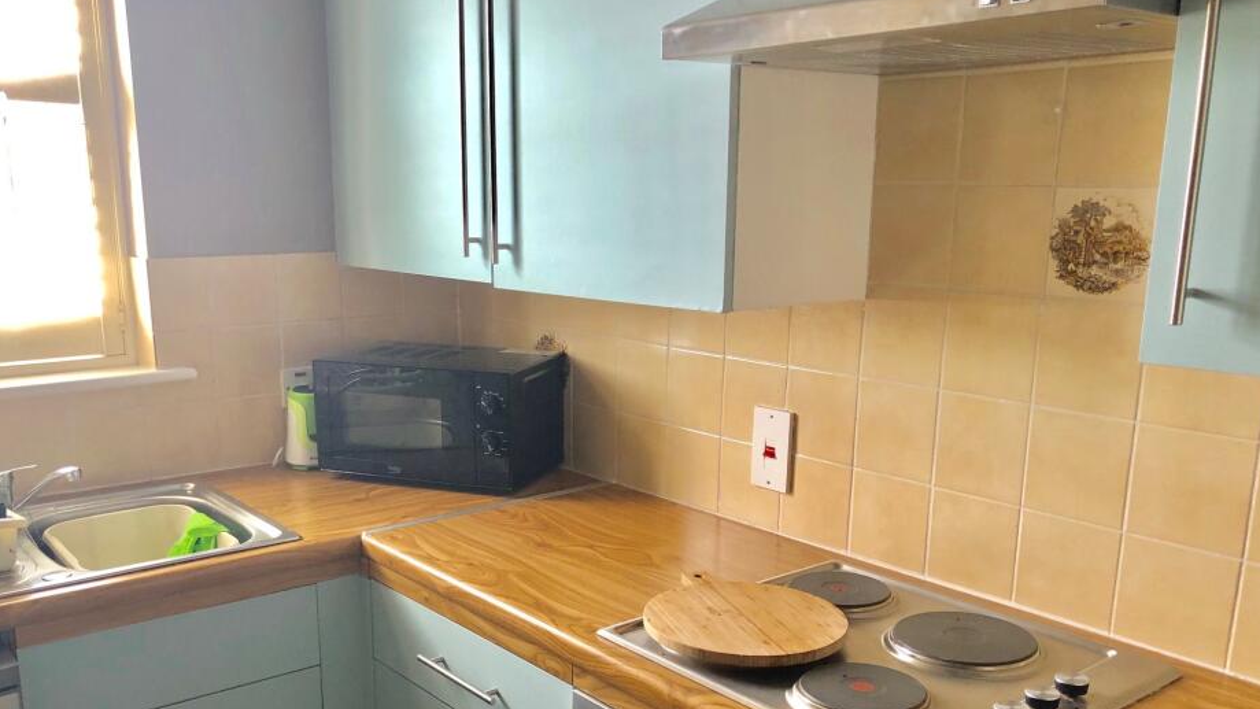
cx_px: 569
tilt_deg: -15.4
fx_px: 1136
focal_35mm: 34
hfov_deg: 57.9
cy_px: 492
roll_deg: -0.4
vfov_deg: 34.2
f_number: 1.8
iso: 40
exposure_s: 1/20
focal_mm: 3.99
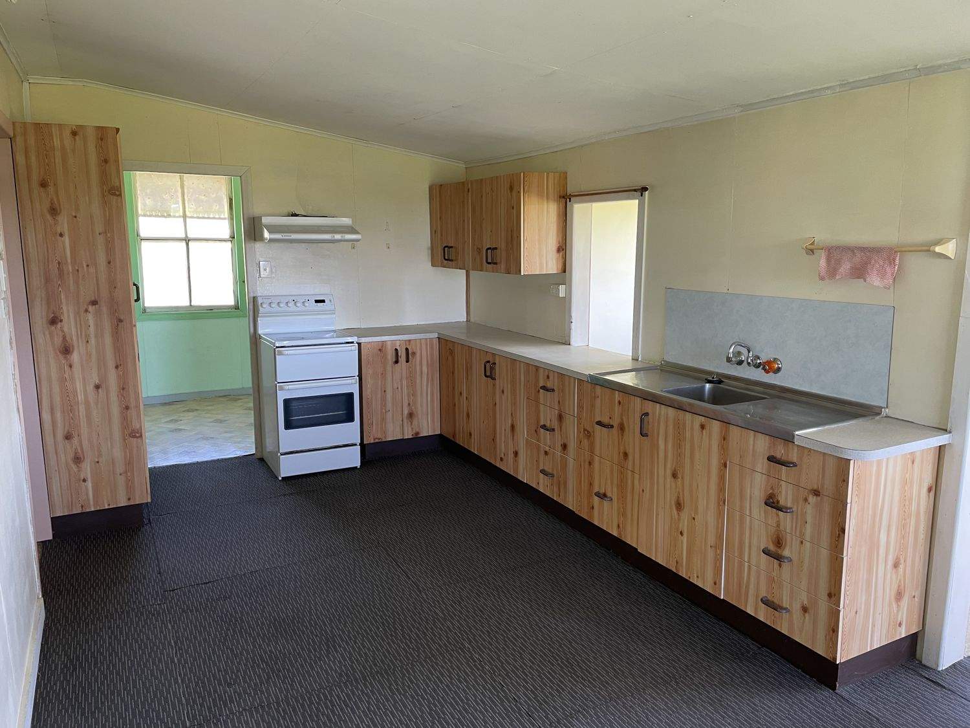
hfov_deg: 67.3
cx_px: 485
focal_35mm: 26
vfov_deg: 53.1
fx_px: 729
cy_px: 364
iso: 125
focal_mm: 4.2
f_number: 1.6
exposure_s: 1/85
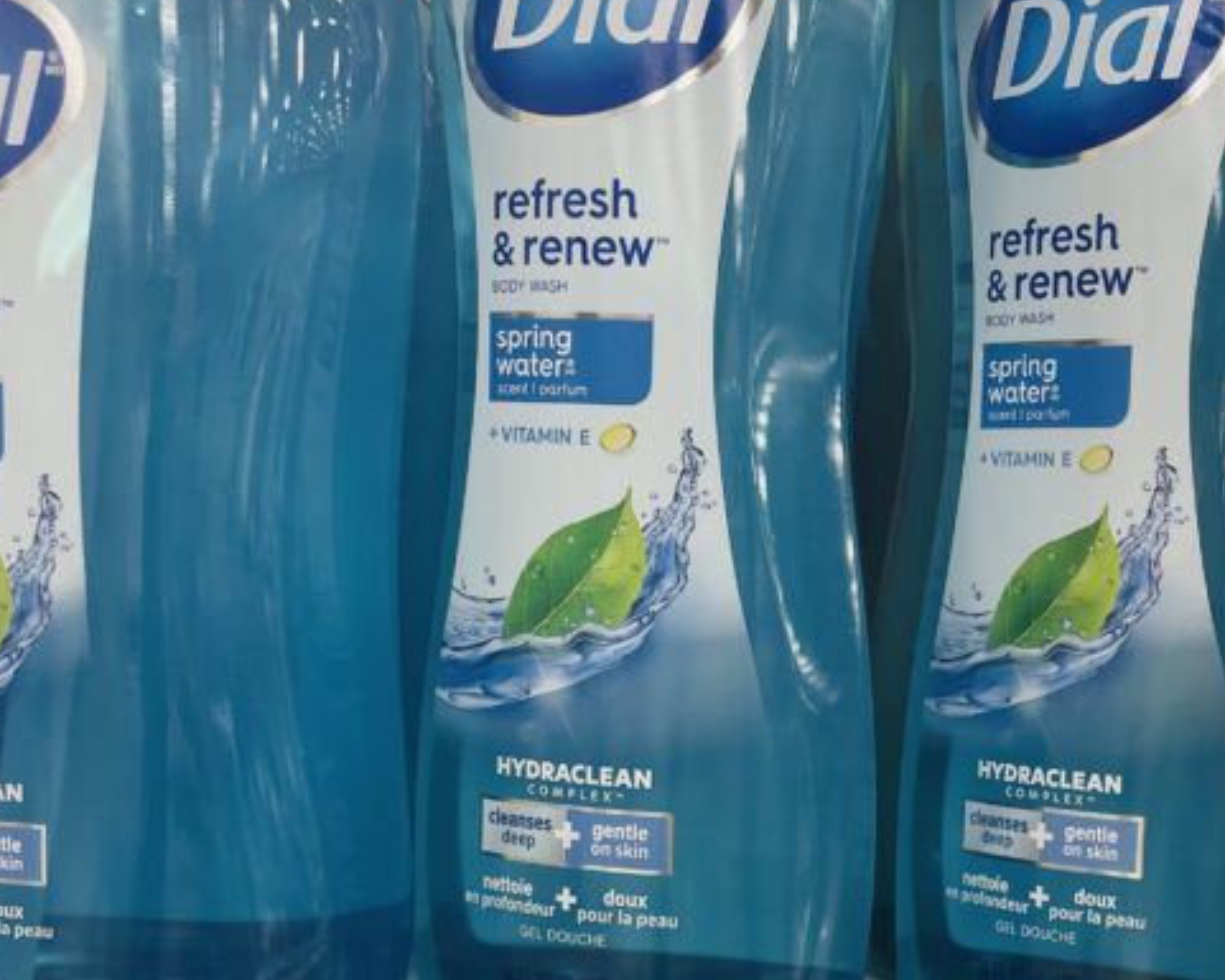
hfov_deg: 34.5
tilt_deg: -8.1
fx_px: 1958
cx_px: 797
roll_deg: -1.6
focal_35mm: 54
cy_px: 738
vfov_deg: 27.7
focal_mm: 4.2
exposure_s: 1/120
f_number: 1.6
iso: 64
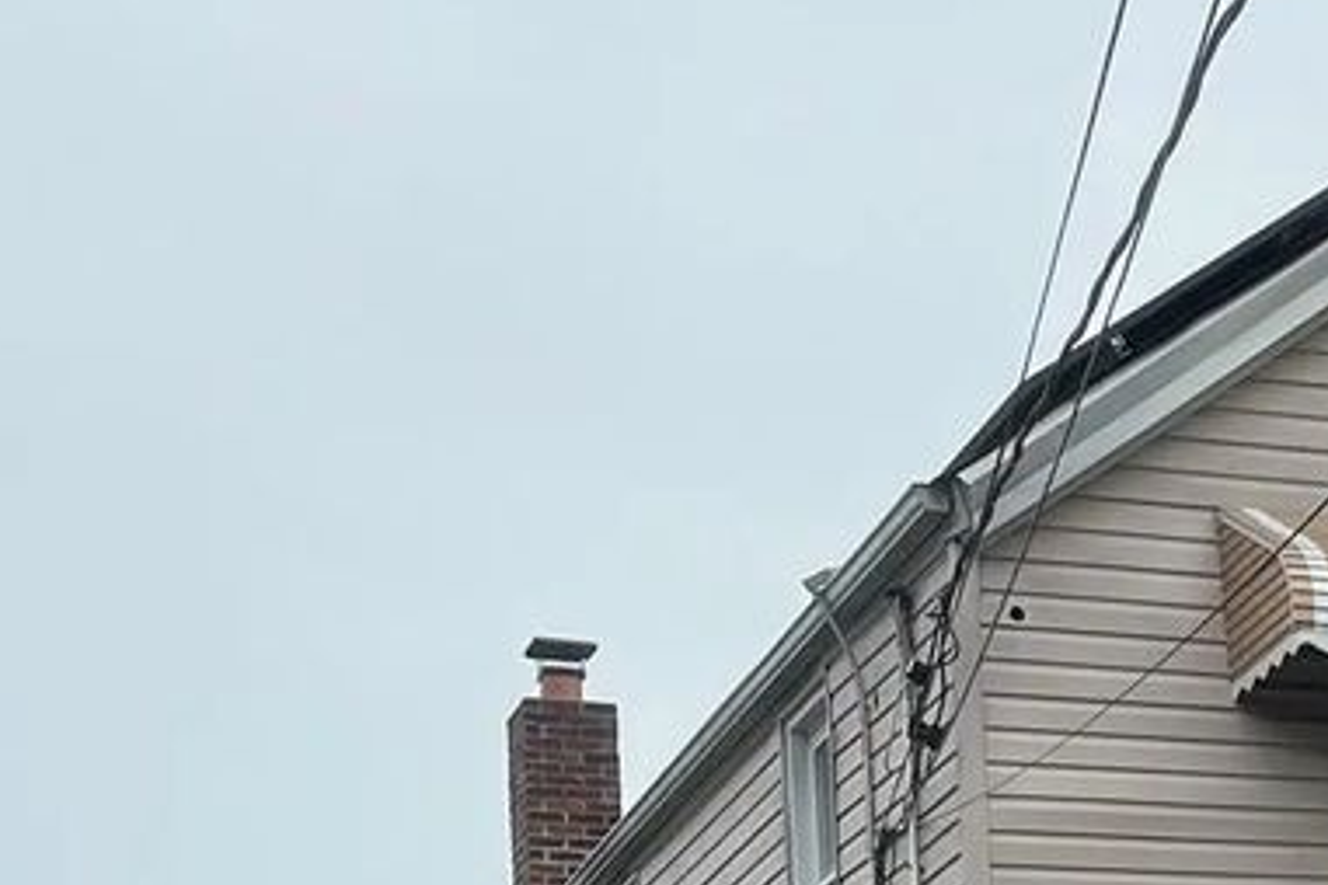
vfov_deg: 12.8
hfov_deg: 20.0
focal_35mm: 97
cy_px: 1622
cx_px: 1478
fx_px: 3578
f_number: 1.6
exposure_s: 1/2410
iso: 50
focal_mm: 5.1
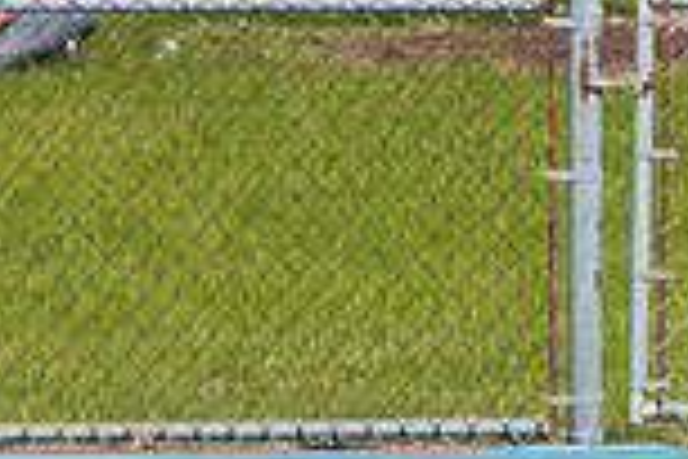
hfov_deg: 2.5
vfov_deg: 1.7
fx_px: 15746
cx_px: -585
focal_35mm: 824
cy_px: 135
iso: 320
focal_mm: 145
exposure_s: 1/1600
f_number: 5.6
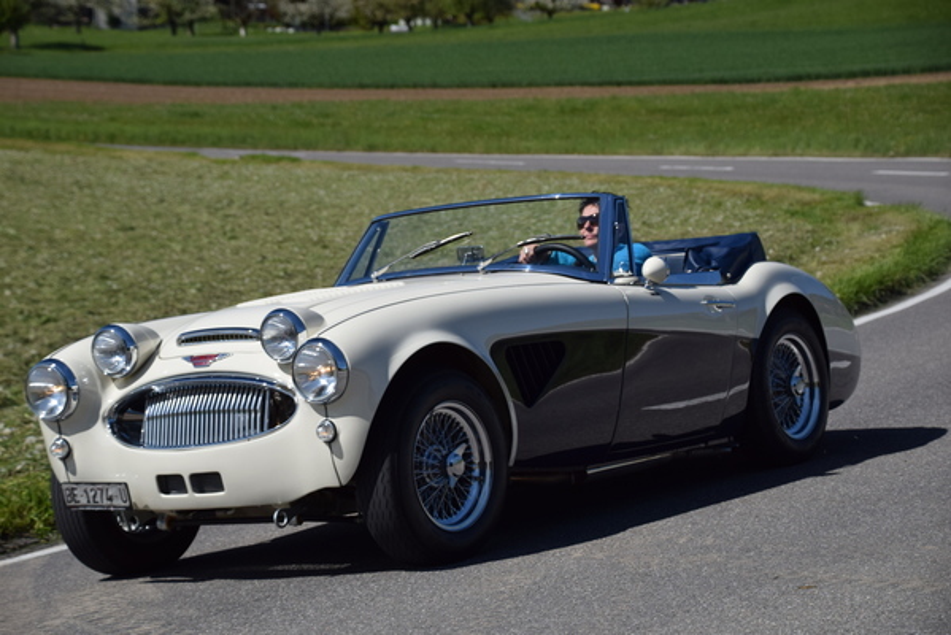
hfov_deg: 19.4
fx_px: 2775
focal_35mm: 105
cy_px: 318
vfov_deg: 13.1
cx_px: 476
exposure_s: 1/1600
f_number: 6.3
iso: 400
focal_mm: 70
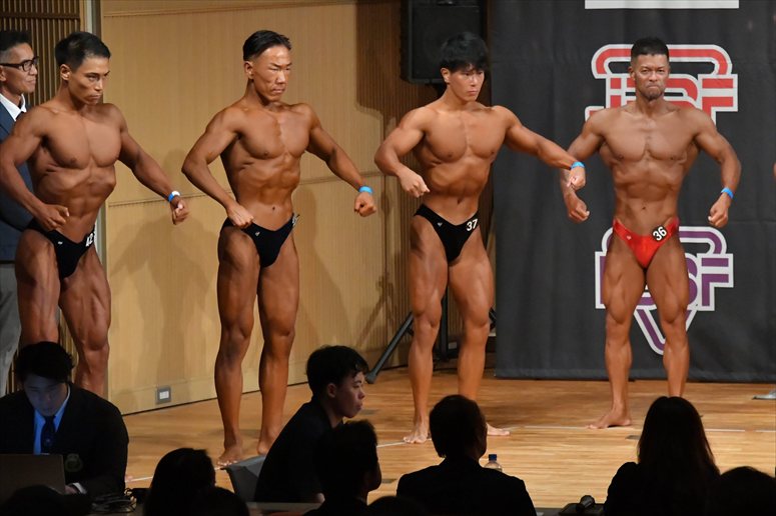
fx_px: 5494
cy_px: 258
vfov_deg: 5.4
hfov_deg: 8.1
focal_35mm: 255
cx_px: 388
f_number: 5.6
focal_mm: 170
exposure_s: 1/400
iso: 10000
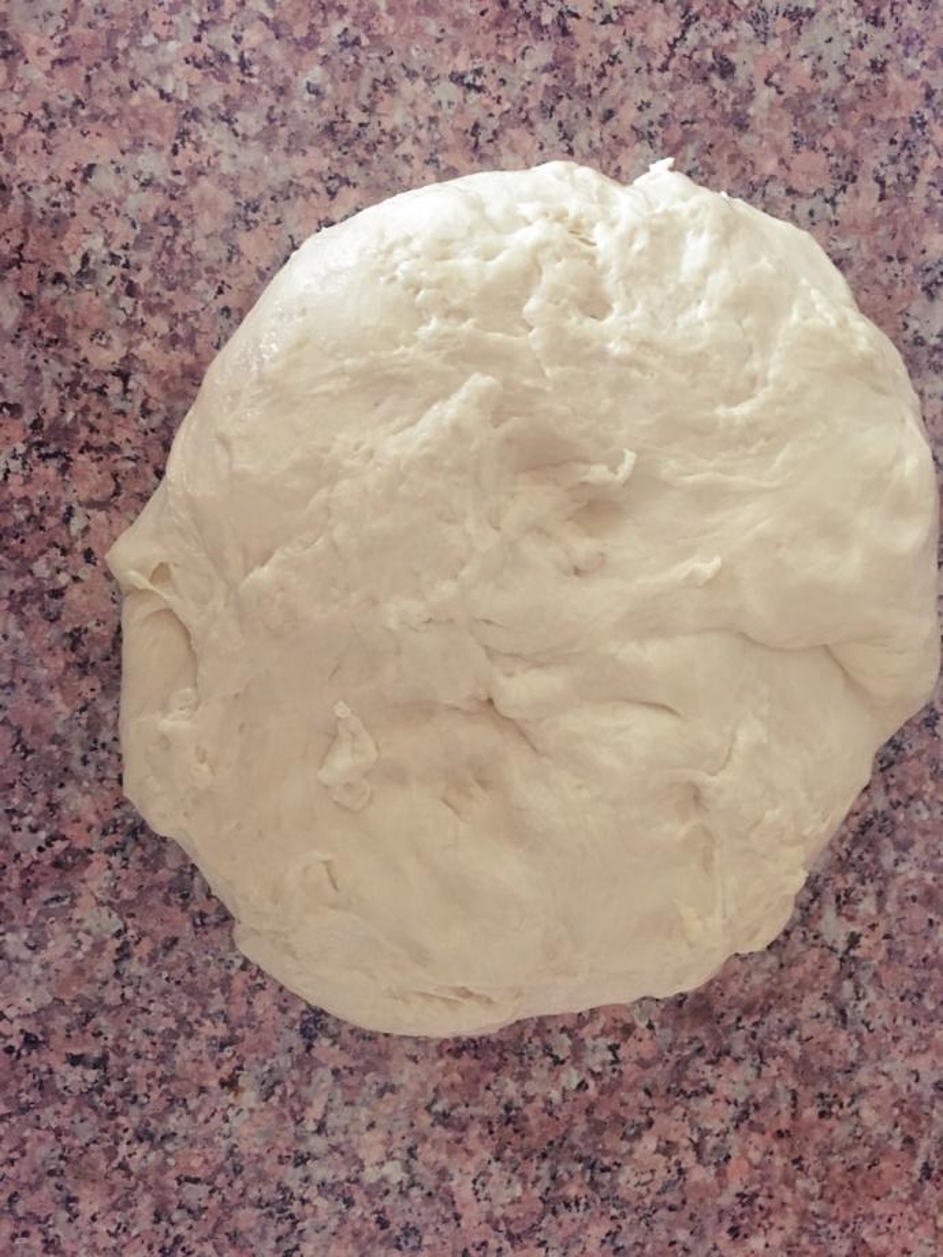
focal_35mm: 29
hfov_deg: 48.2
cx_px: 472
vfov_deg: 61.7
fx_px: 1053
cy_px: 628
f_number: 2.2
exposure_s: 1/25
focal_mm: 4.15
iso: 200
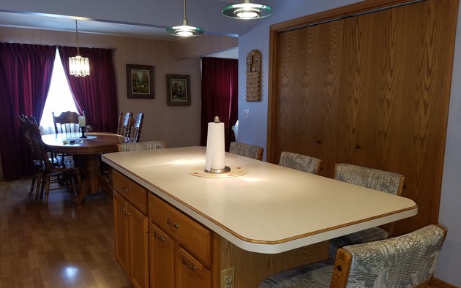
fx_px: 352
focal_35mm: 28
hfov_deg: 66.5
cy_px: 154
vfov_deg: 44.5
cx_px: 228
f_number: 1.7
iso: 80
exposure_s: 1/30
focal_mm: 4.2
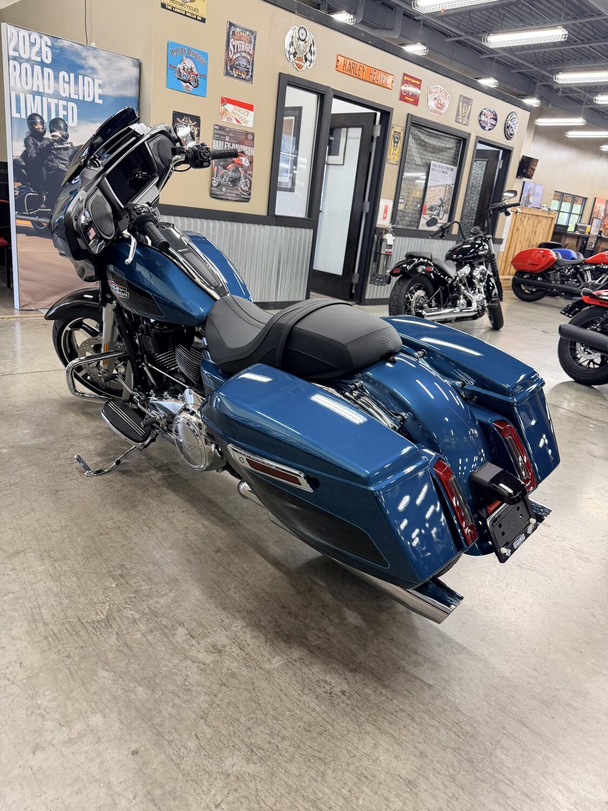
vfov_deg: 71.6
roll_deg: -6.9
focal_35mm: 24
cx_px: 304
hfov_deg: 56.8
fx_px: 562
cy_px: 406
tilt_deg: -19.2
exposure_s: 1/60
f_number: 1.78
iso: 250
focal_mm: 6.76
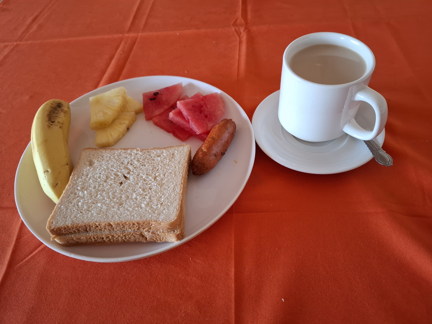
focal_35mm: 23
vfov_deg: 58.9
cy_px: 162
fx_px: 287
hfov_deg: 73.9
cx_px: 216
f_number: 1.8
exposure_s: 1/50
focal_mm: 5.54
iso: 320
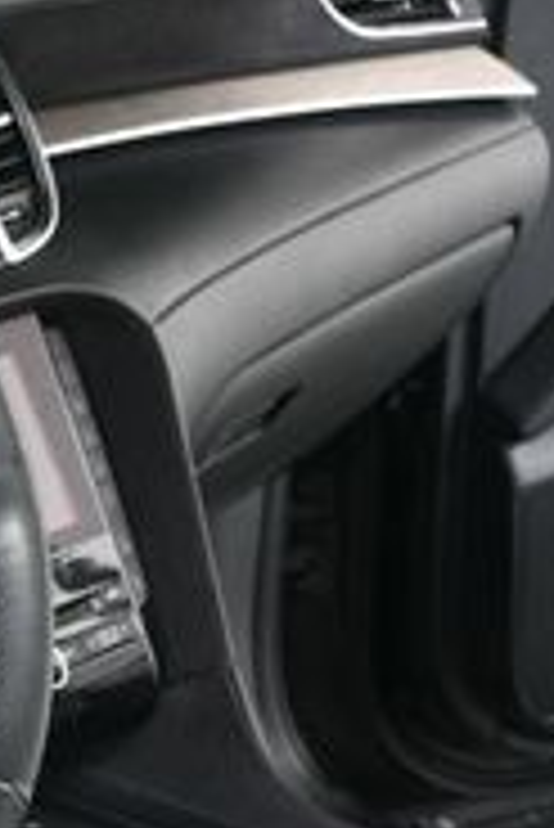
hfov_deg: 10.1
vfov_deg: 16.4
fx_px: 2880
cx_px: -568
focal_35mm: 125
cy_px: 508
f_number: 3.8
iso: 100
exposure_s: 1/160
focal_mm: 24
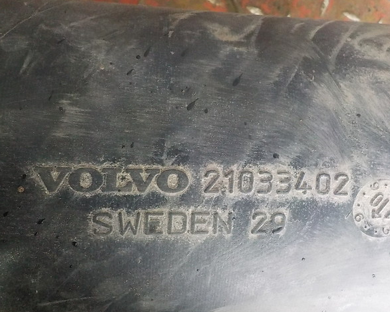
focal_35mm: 32
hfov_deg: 55.7
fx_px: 369
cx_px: 196
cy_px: 157
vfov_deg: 45.8
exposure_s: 1/30
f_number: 3.3
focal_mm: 4.1
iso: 800
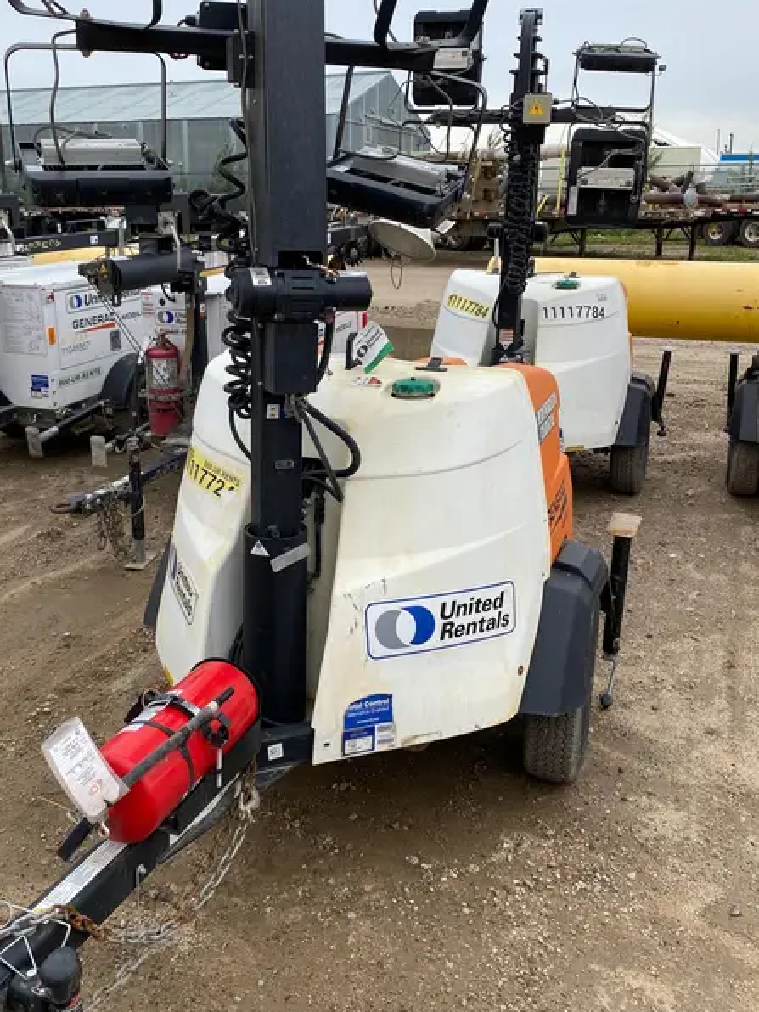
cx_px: 331
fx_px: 936
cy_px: 437
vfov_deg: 56.6
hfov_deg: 44.1
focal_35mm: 32
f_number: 1.8
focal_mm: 4.25
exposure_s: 1/752
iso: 32
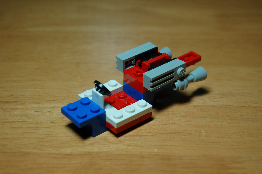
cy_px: 87
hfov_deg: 27.0
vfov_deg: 18.2
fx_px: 545
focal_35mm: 75
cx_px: 131
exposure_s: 1/80
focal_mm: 50
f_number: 5.6
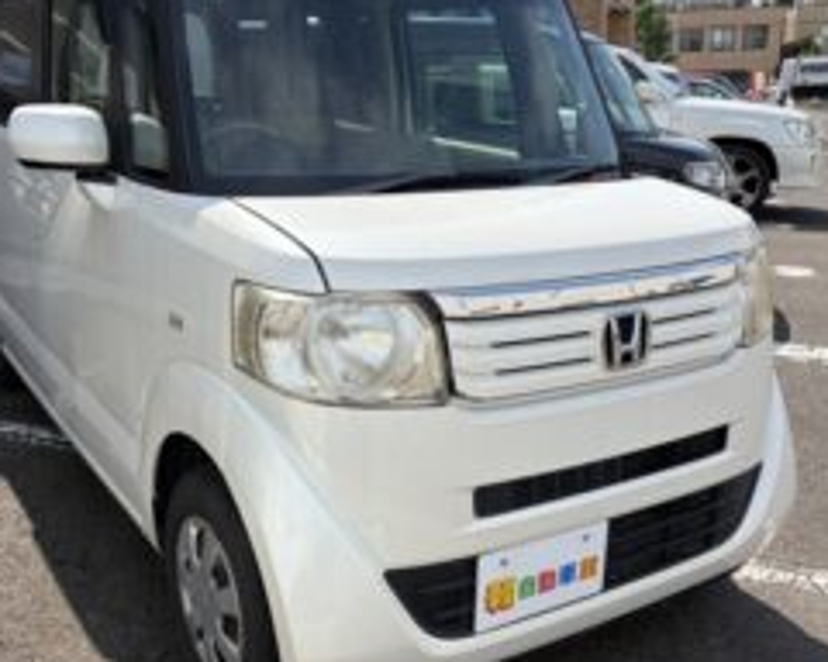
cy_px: 333
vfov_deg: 40.1
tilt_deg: -13.1
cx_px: 359
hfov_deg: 49.0
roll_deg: +2.8
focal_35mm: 37
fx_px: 907
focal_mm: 5.96
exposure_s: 1/3279
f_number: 1.6
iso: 50
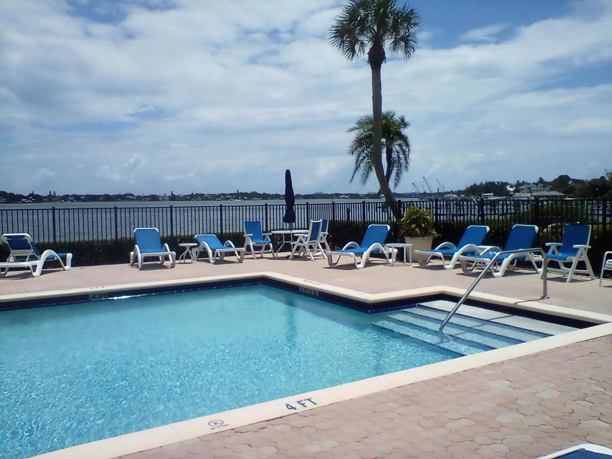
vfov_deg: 45.4
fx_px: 548
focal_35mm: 31
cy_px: 230
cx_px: 306
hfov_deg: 58.4
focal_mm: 2.38
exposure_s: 1/3401
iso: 101
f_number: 2.4
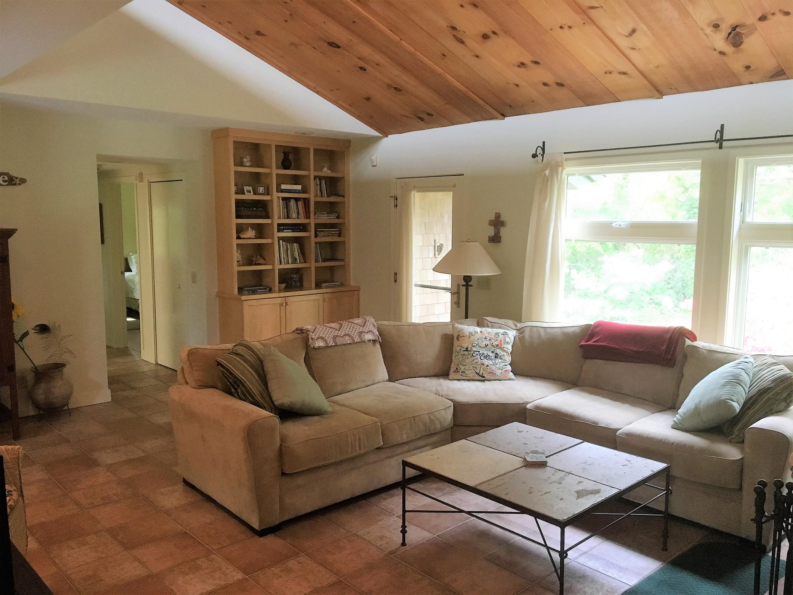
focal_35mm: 29
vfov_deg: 48.2
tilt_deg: -6.8
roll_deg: -0.1
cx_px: 396
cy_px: 298
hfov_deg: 61.7
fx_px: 664
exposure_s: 1/30
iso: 160
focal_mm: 4.15
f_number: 2.2
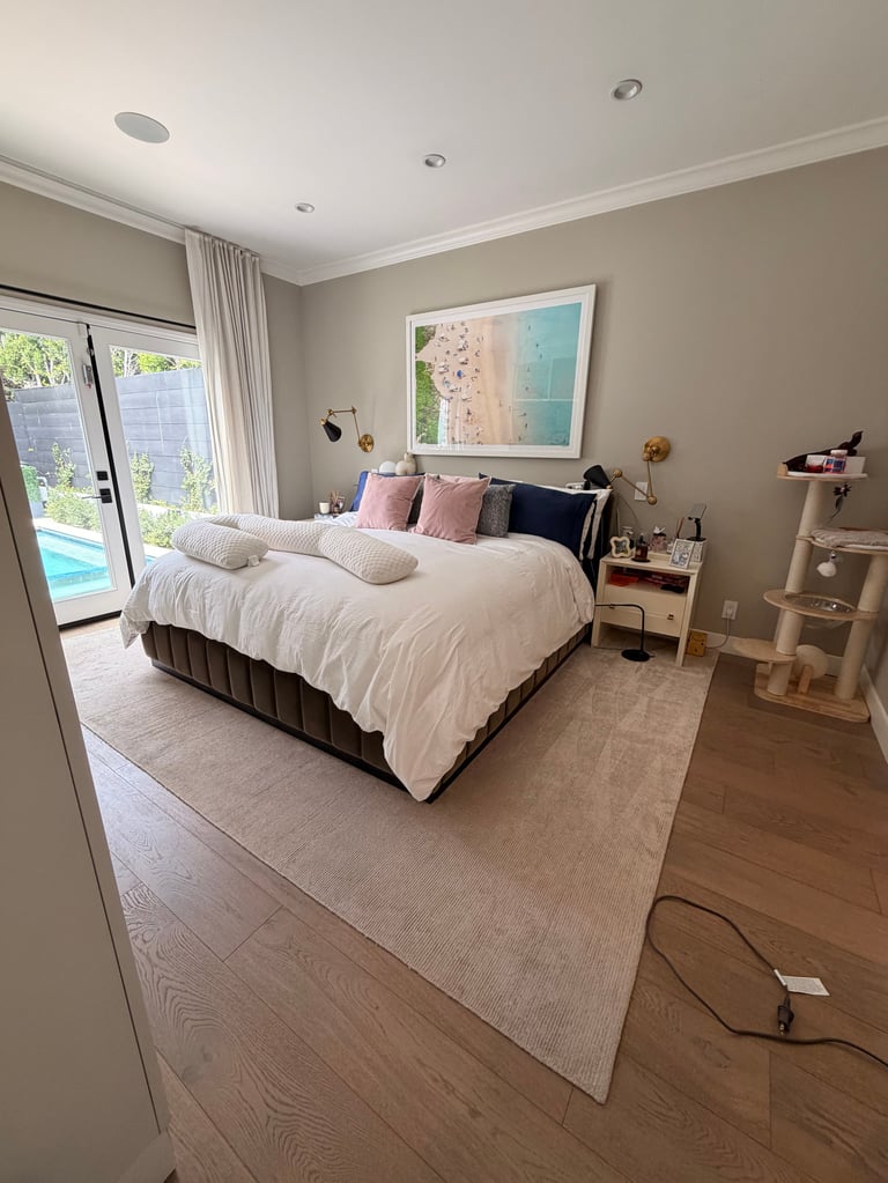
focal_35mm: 14
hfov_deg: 85.7
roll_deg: -1.0
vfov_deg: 102.0
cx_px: 444
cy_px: 592
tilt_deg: -16.9
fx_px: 479
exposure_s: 1/120
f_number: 2.2
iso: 160
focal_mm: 2.22
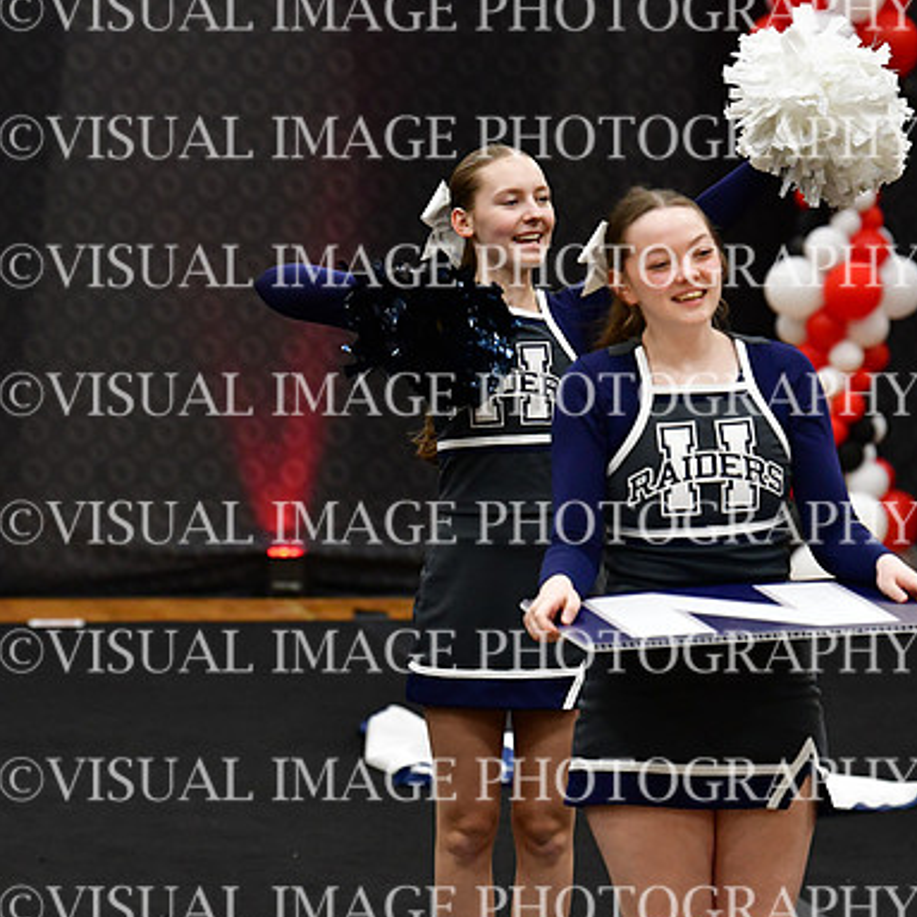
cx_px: 460
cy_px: 458
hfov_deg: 5.9
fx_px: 8931
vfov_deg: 5.9
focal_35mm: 298
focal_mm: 155
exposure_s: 1/500
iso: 4000
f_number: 4
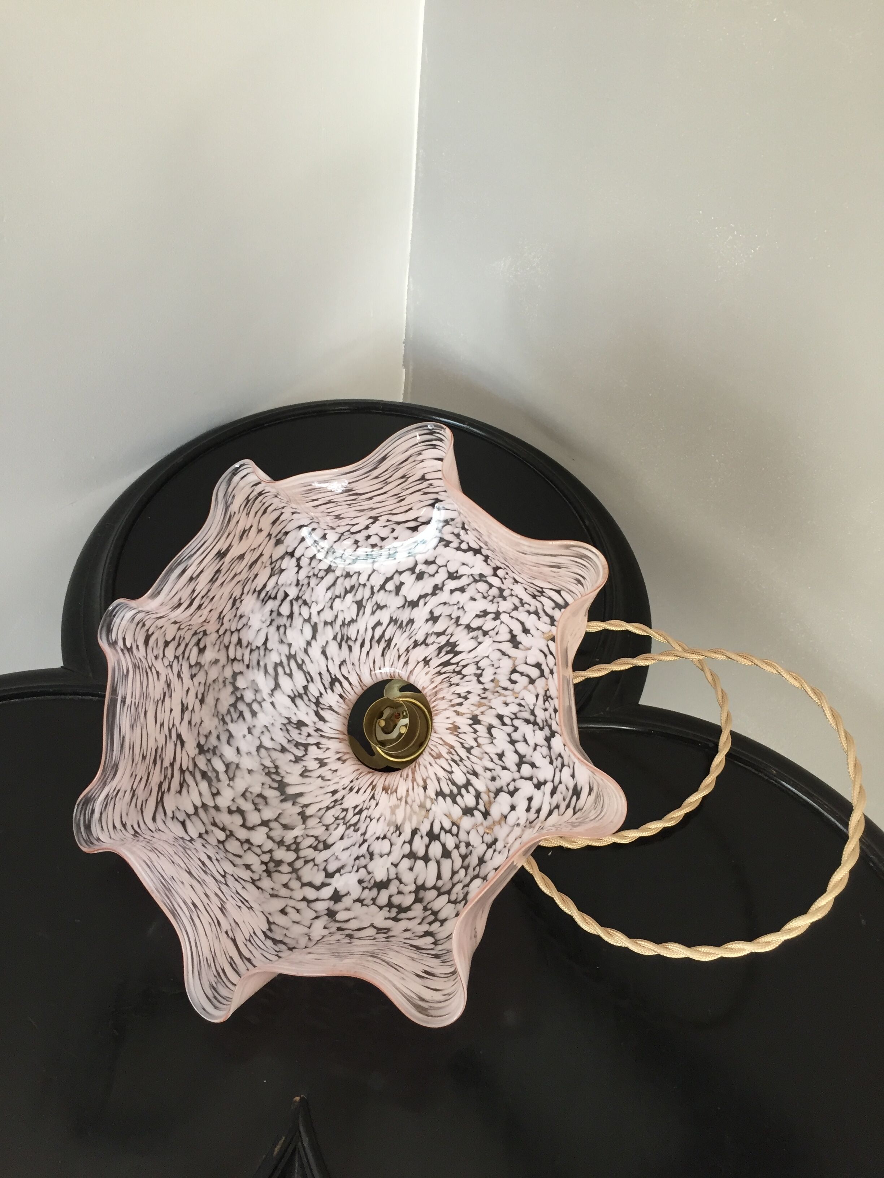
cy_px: 589
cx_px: 442
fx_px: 987
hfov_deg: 48.2
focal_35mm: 29
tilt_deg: -50.5
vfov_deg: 61.7
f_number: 2.2
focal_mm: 4.15
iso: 125
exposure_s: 1/33
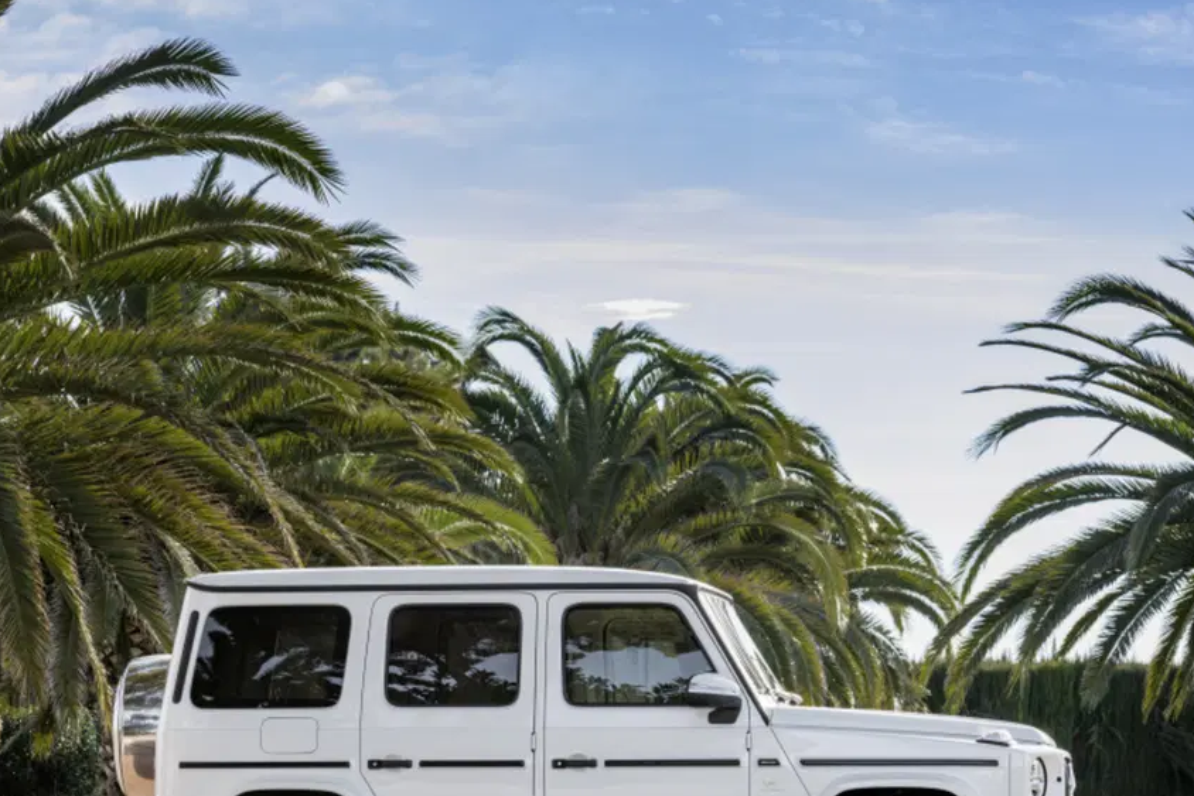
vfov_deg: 9.7
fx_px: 4710
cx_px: 694
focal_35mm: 142
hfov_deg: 14.4
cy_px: 450
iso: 100
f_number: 8
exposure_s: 1/100
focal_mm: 100
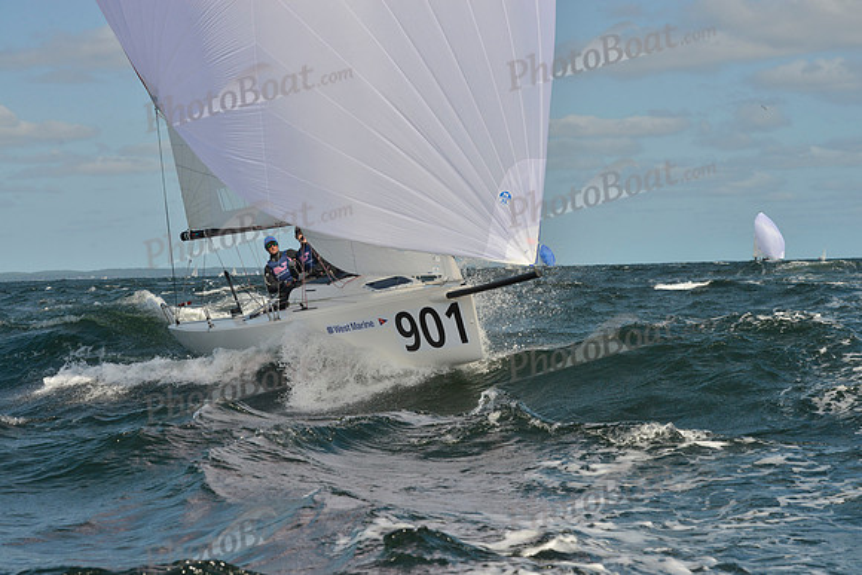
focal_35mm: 80
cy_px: 288
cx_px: 431
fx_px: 1916
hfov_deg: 25.4
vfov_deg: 17.1
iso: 400
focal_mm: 80
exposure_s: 1/1600
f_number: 10
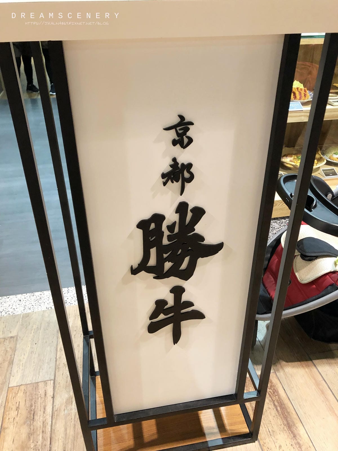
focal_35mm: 28
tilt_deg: -32.6
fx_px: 365
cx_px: 169
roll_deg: +0.3
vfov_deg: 63.4
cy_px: 226
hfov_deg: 49.7
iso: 80
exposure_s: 1/15
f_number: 1.8
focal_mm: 3.99
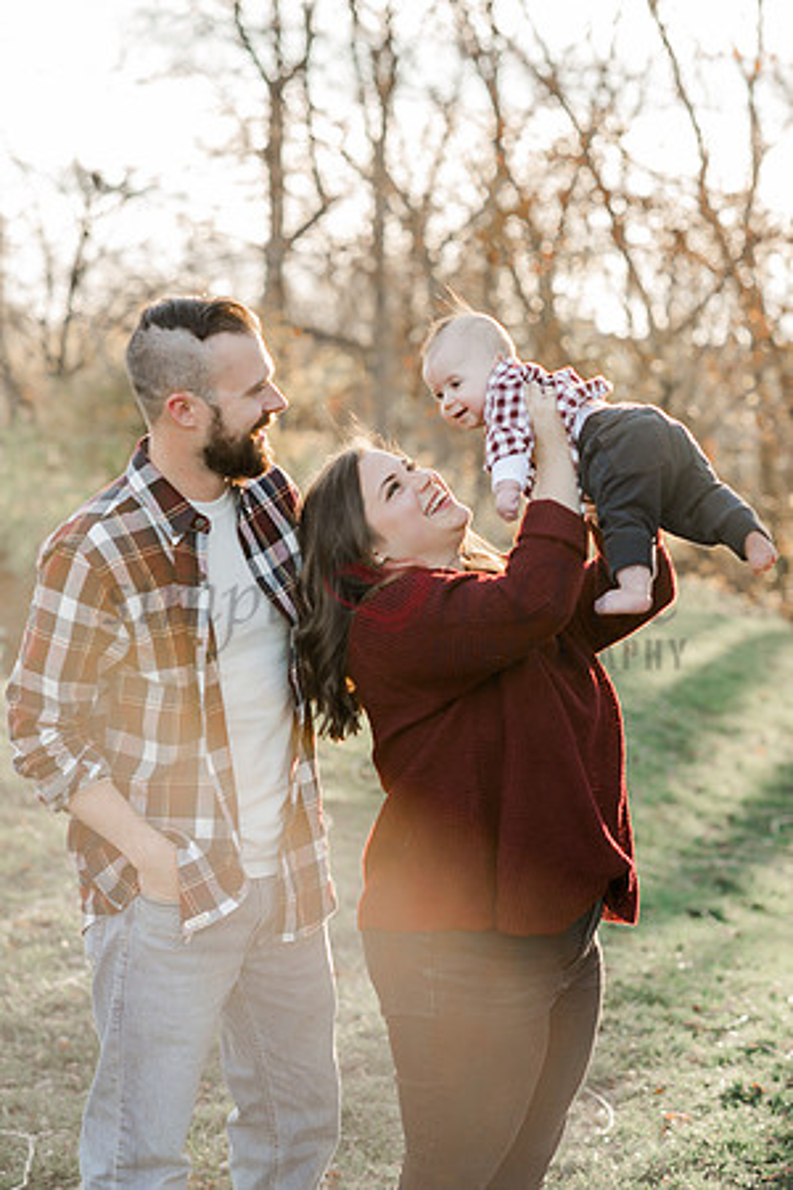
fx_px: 2808
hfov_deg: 16.1
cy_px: 595
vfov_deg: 23.9
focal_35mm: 85
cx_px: 396
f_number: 3.2
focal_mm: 85
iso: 320
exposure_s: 1/400
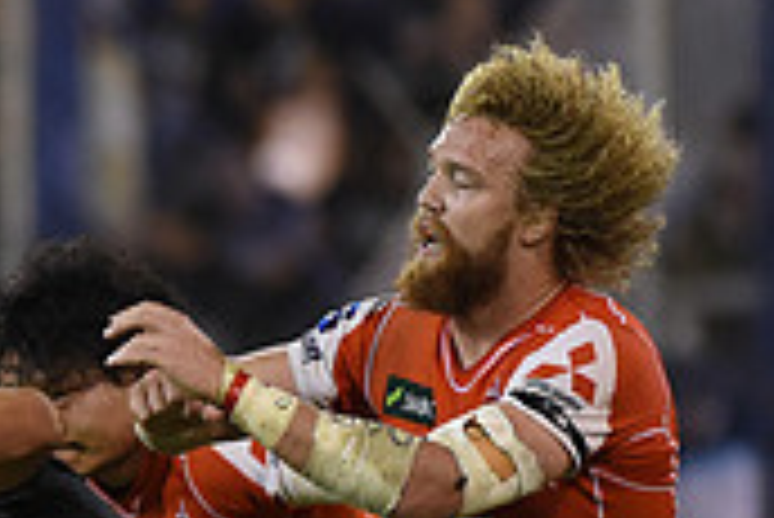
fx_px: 21754
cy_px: 772
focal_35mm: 1011
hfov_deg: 2.0
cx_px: -477
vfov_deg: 1.4
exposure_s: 1/800
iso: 2000
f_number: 2.8
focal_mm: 300
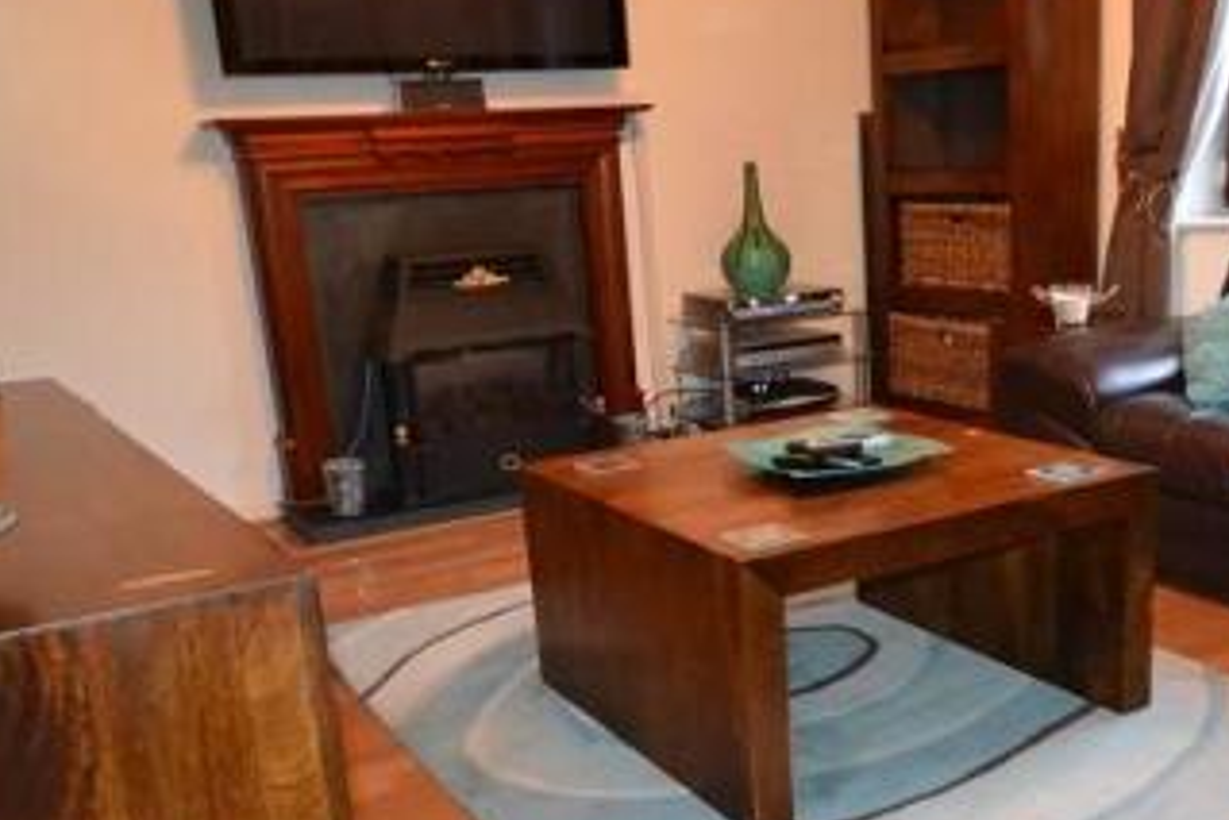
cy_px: 541
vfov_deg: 35.7
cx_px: 882
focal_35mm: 37
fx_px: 1264
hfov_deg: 50.3
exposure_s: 1/13
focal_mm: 12
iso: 3200
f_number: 3.8
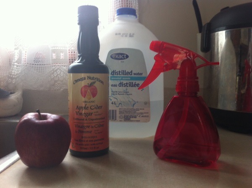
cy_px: 94
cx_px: 126
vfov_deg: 40.6
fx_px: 254
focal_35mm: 35
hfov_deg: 52.7
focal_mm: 3.85
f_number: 2.8
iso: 100
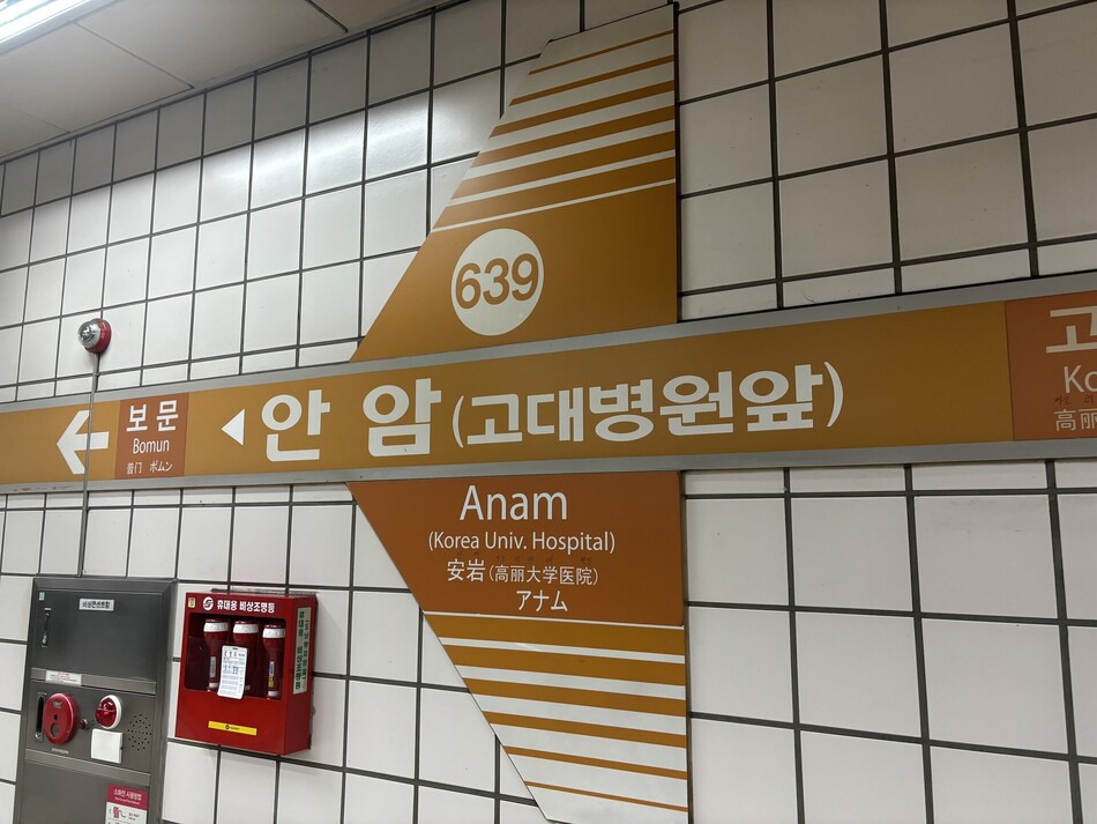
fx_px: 824
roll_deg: -1.4
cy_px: 412
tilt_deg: +8.5
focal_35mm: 26
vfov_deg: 53.1
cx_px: 548
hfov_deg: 67.3
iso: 100
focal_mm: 5.96
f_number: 1.6
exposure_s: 1/60
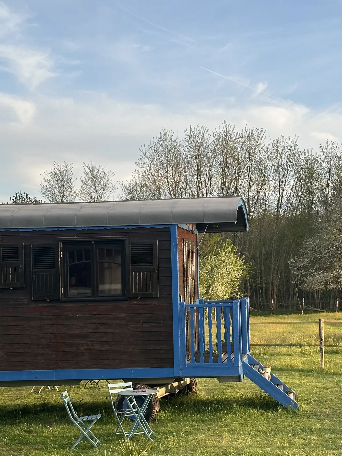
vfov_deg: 26.7
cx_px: 240
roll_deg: +0.4
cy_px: 253
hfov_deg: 20.1
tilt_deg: +2.4
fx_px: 962
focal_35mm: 73
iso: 64
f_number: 1.78
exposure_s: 1/785
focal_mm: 6.86
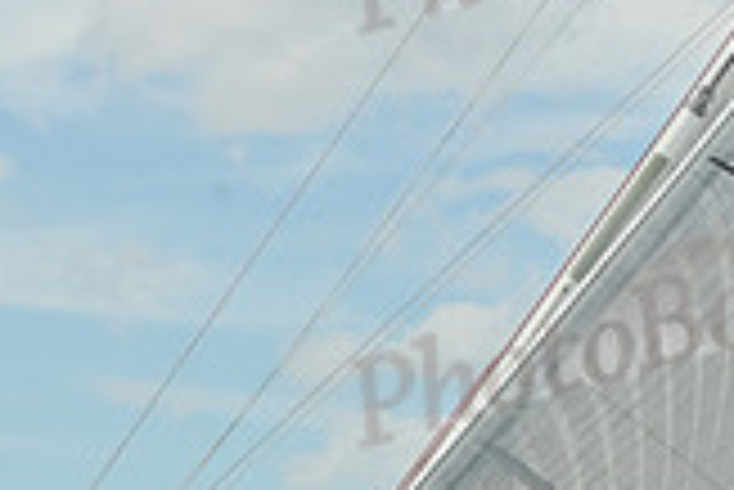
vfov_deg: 4.5
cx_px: 122
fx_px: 6163
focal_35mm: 302
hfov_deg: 6.8
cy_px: 627
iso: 320
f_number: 11
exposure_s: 1/1250
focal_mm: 85
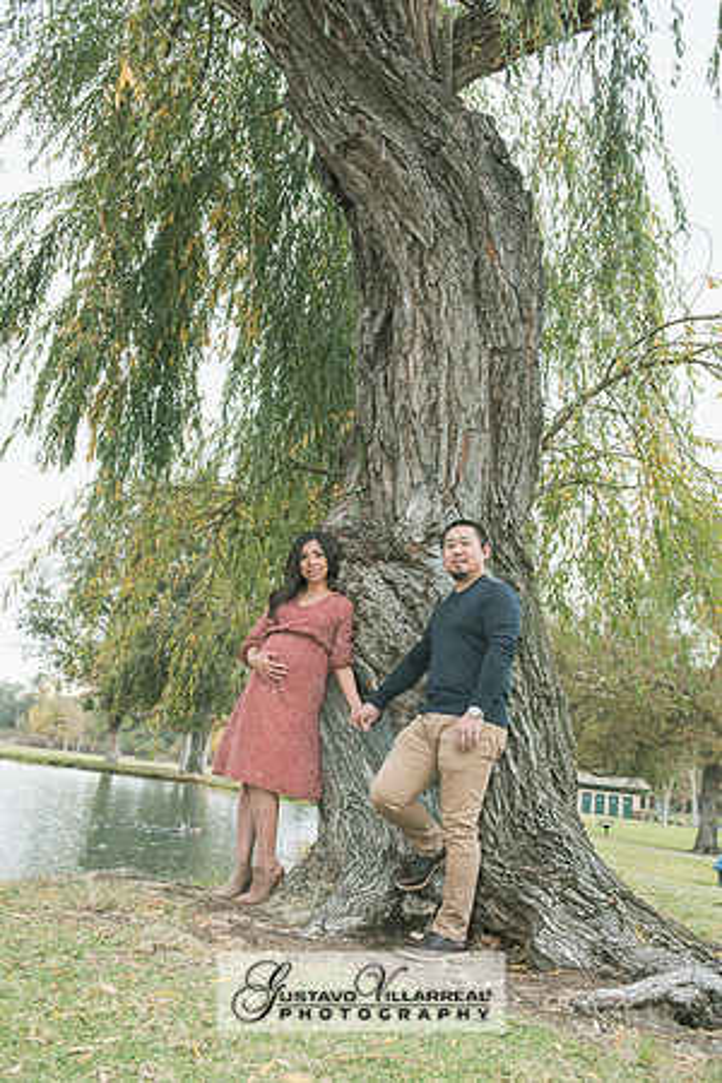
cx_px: 361
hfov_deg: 41.1
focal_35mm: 32
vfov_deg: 58.7
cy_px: 542
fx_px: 963
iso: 500
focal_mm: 32
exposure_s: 1/125
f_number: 5
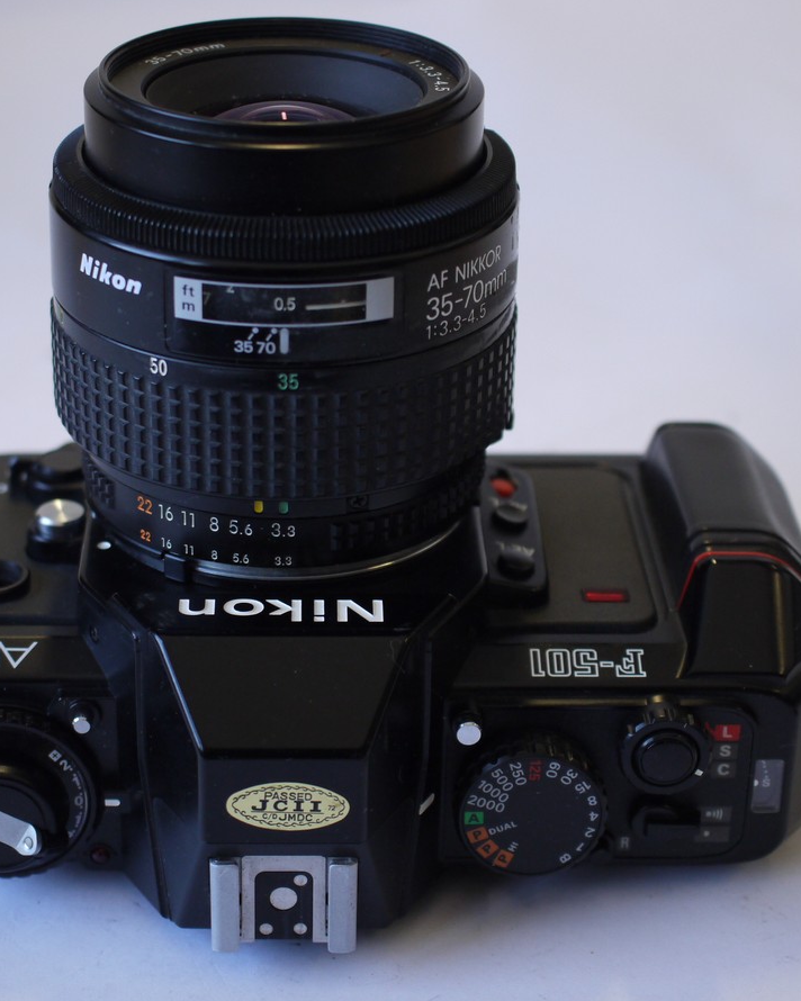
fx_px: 2341
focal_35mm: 79
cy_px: 500
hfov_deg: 19.4
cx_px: 330
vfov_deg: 24.1
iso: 400
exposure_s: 1/125
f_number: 3.5
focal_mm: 30
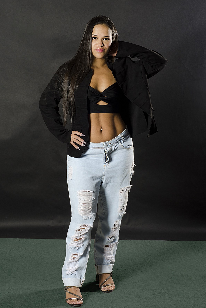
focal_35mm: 76
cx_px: 103
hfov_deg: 17.9
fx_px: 652
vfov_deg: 26.7
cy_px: 156
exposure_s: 1/125
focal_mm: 50
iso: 200
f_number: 7.1
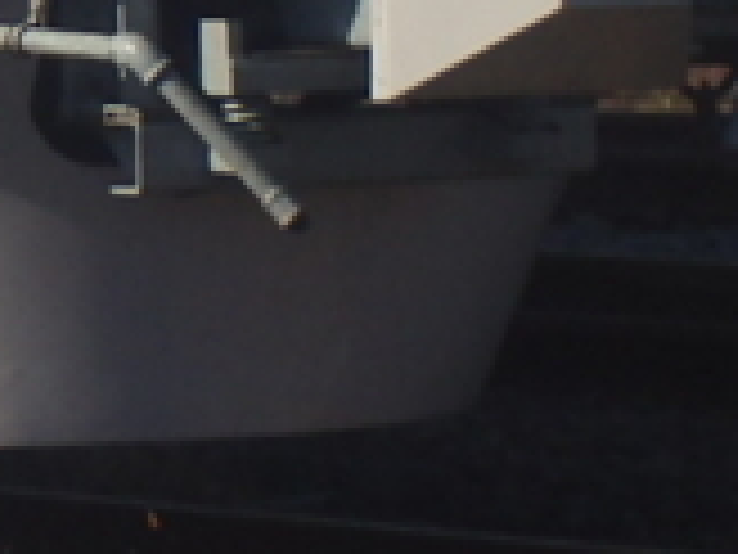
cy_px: -540
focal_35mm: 525
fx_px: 11193
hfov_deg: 3.7
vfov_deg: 2.8
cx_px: -878
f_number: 13
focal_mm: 15.1
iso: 125
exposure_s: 1/160
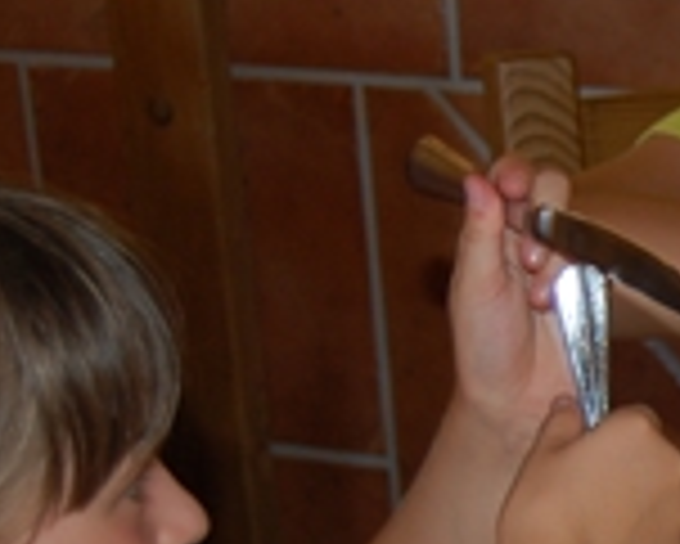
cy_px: 580
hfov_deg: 12.7
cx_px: 1018
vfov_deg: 10.6
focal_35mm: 145
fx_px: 2911
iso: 400
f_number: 4.5
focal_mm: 31
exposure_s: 1/60
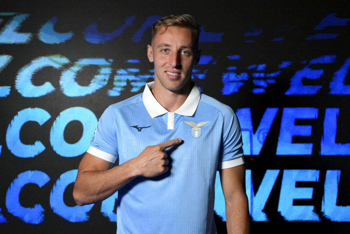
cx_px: 175
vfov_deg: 35.1
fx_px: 369
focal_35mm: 38
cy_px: 117
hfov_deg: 50.7
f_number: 4
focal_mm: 38
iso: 6400
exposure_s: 1/400
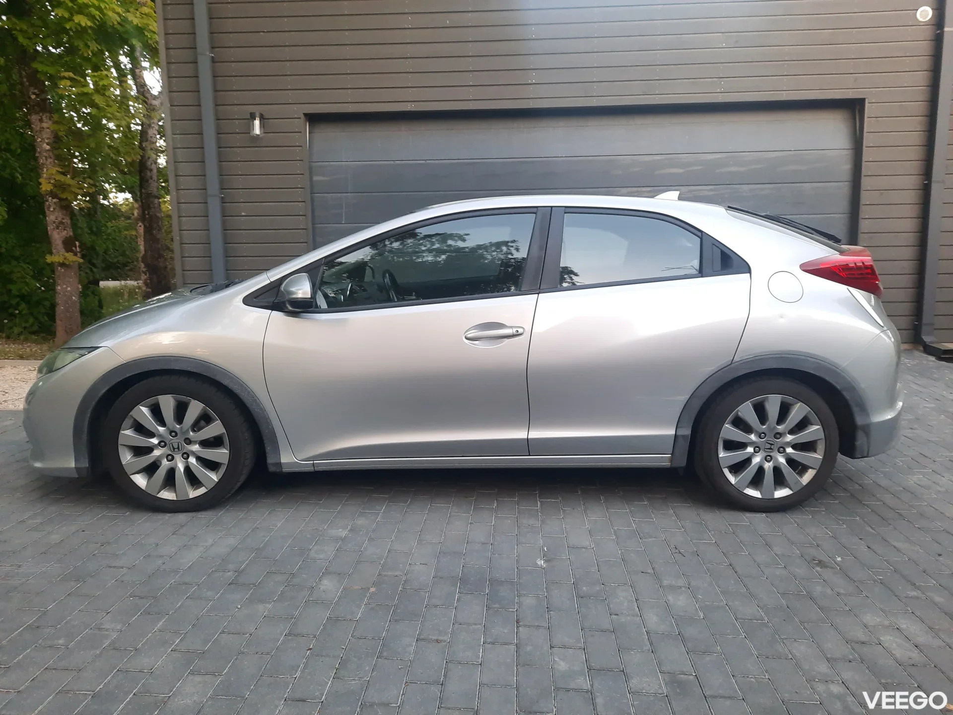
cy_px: 358
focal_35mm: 25
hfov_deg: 69.4
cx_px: 476
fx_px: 688
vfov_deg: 54.9
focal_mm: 4.6
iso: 200
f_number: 2
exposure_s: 1/50
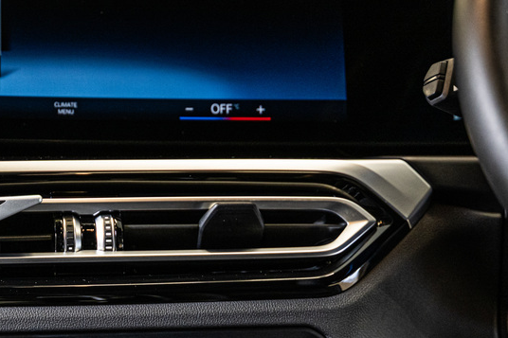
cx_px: 108
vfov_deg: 13.0
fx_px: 1481
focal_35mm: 105
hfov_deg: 19.3
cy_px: 240
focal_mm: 55
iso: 1600
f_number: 2.8
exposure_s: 1/160
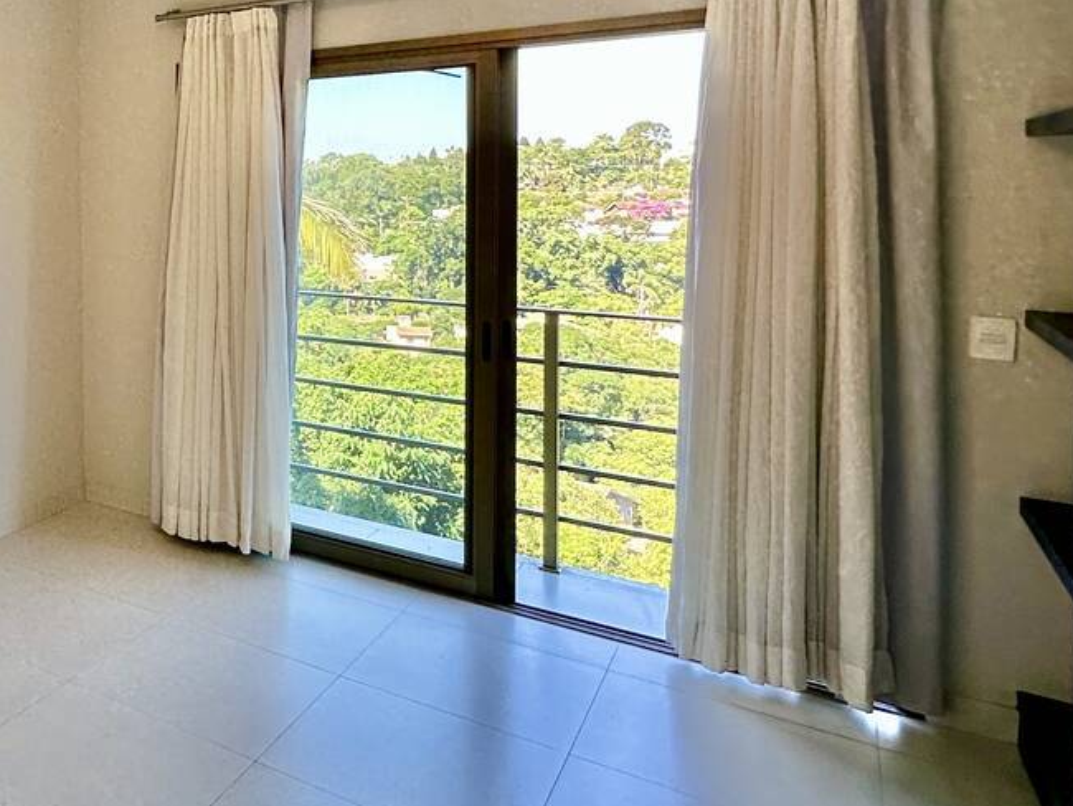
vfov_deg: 44.0
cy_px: 203
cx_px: -81
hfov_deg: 45.4
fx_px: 961
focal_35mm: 31
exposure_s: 1/120
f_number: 2.2
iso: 50
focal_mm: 2.22
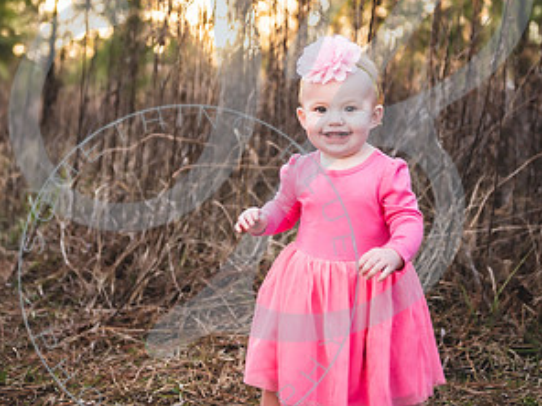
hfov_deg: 26.7
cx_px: 271
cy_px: 135
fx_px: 1143
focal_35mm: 73
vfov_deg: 20.1
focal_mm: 50
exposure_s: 1/125
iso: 100
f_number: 2.8
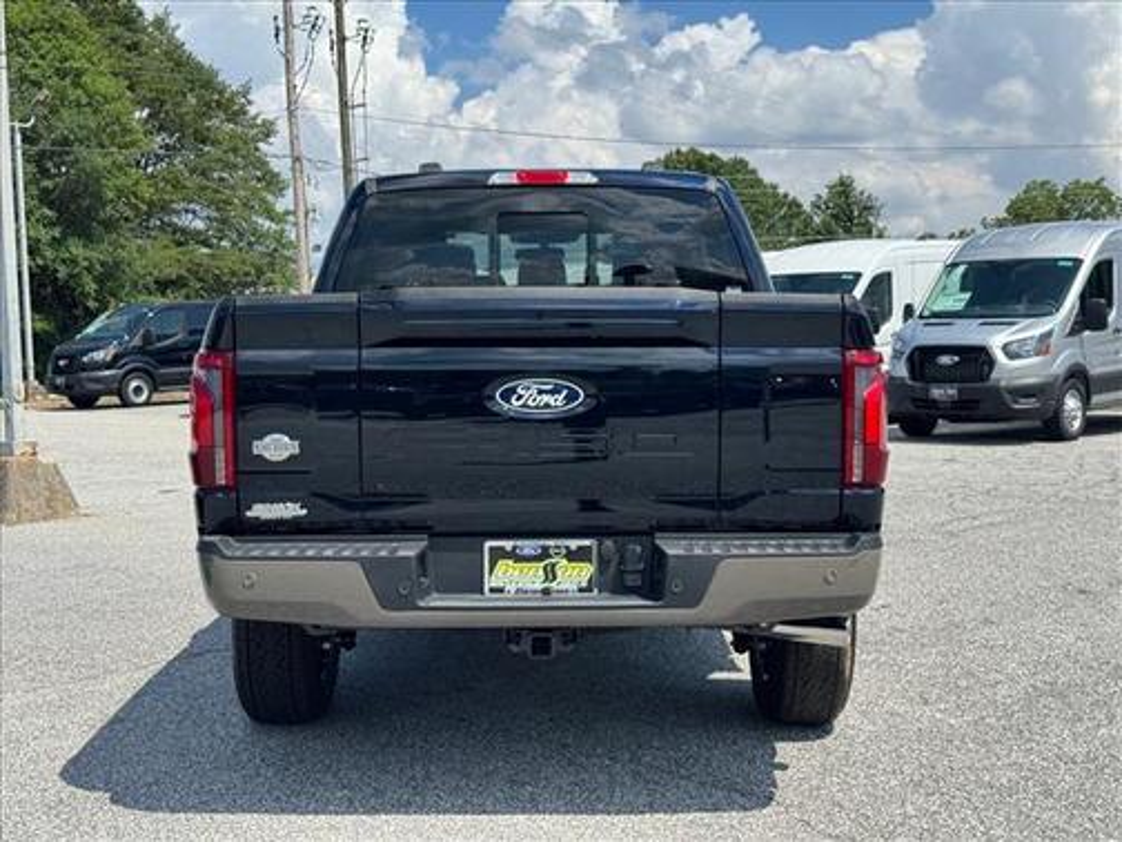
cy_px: 421
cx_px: 561
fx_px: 1556
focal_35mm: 48
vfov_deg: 30.3
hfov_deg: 39.7
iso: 64
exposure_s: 1/3817
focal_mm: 6.76
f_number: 1.78
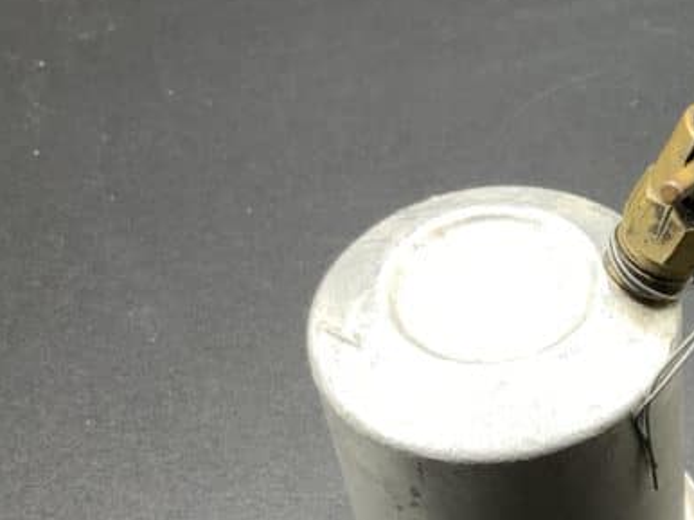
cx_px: 759
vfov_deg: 19.0
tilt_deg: -51.3
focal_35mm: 77
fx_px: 1543
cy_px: 362
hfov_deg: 23.8
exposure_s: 1/120
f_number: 1.8
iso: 40
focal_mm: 3
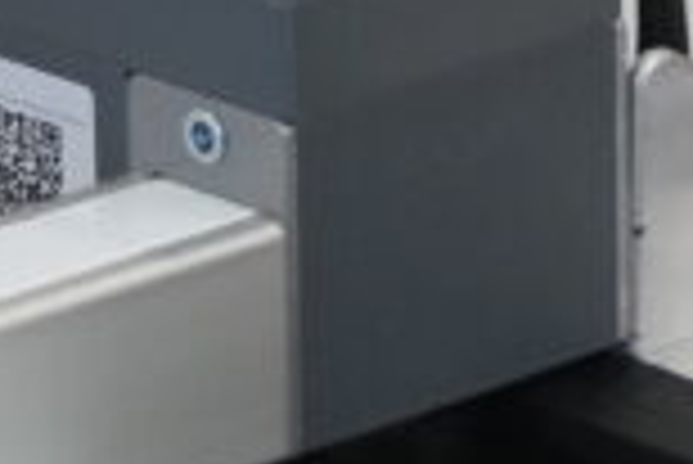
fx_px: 9846
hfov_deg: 4.0
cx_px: 405
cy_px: -70
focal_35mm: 511
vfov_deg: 2.7
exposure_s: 1/80
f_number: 4
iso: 320
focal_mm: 50
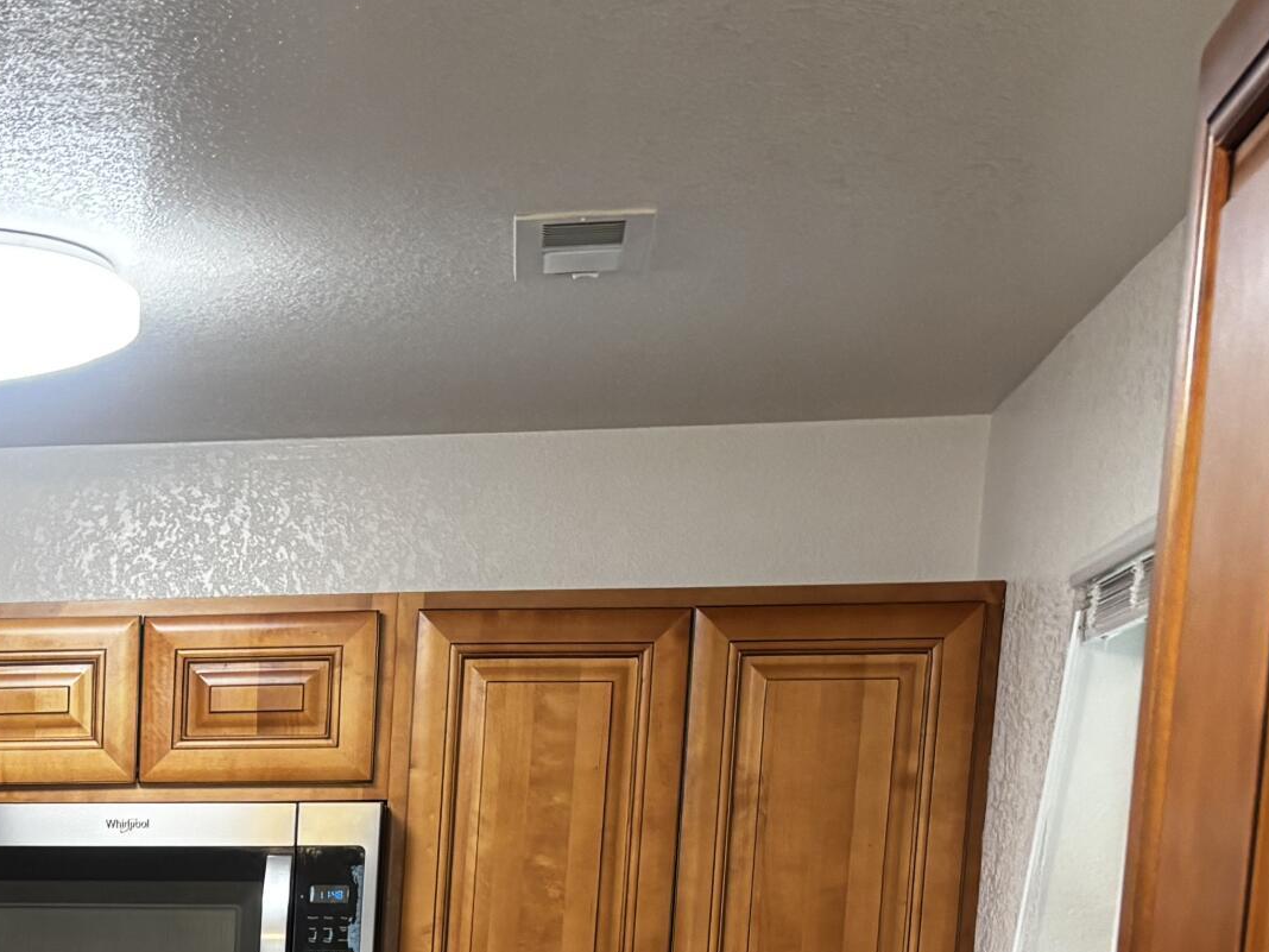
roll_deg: -0.9
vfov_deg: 18.5
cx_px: -191
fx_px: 2676
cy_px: 1299
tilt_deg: -8.4
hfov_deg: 24.5
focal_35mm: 73
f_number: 1.6
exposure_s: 1/60
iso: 250
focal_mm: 5.96
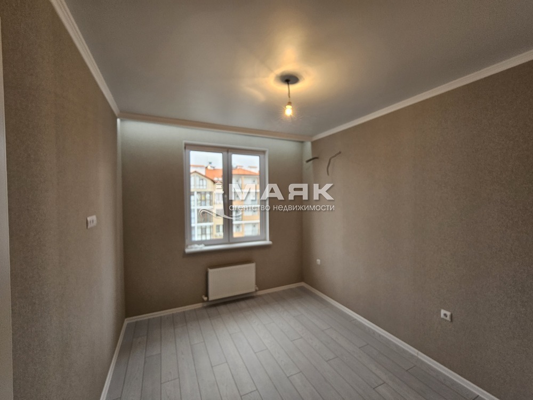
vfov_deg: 89.9
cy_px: 200
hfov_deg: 106.2
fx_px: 200
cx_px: 266
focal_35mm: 13
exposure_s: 1/50
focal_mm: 2.2
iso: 64
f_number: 2.2
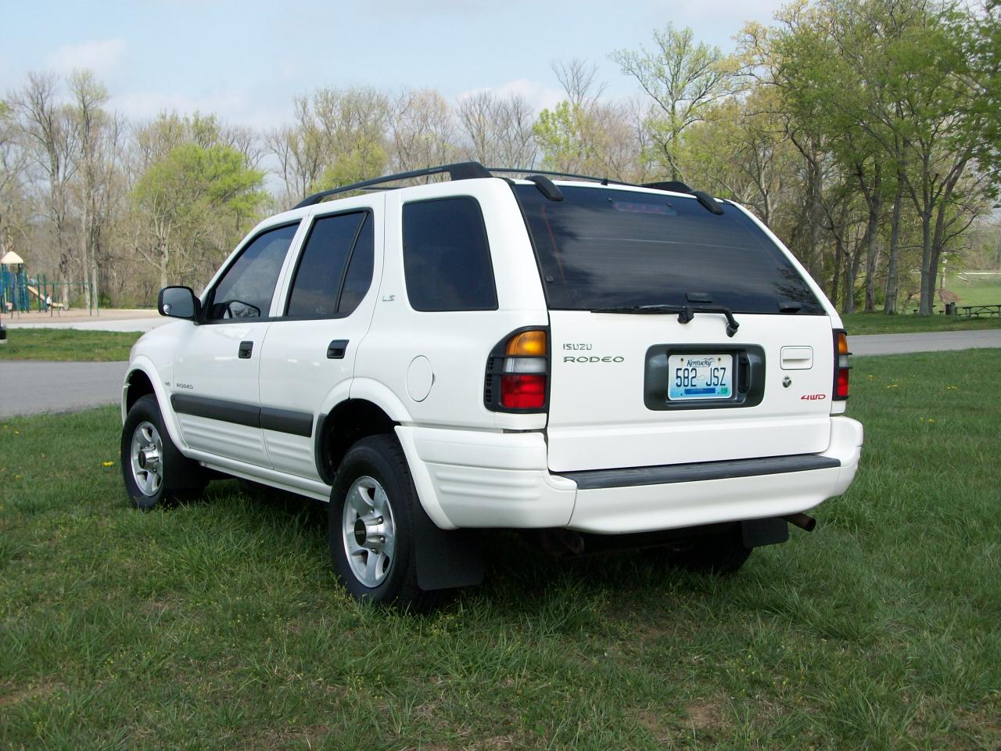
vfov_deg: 34.3
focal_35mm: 42
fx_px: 1215
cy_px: 376
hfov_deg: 44.8
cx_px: 500
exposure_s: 1/747
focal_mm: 7.1
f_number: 3.2
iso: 64
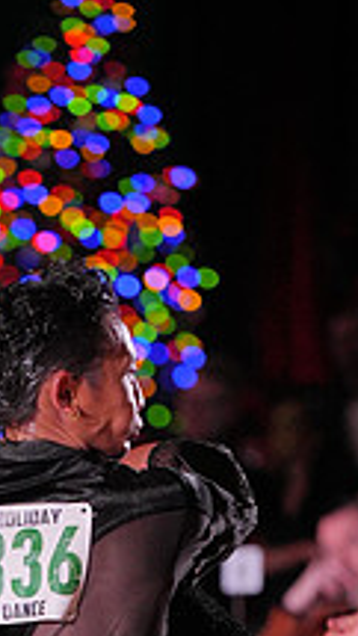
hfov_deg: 2.9
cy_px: 763
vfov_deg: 5.0
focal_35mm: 426
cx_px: -31
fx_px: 7186
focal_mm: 151
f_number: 2.8
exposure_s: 1/800
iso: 2000
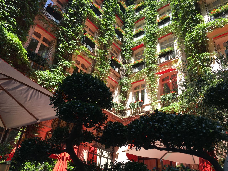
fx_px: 191
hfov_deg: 61.7
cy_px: 86
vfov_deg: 48.2
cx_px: 114
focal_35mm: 29
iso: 25
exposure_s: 1/306
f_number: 2.2
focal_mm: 4.15
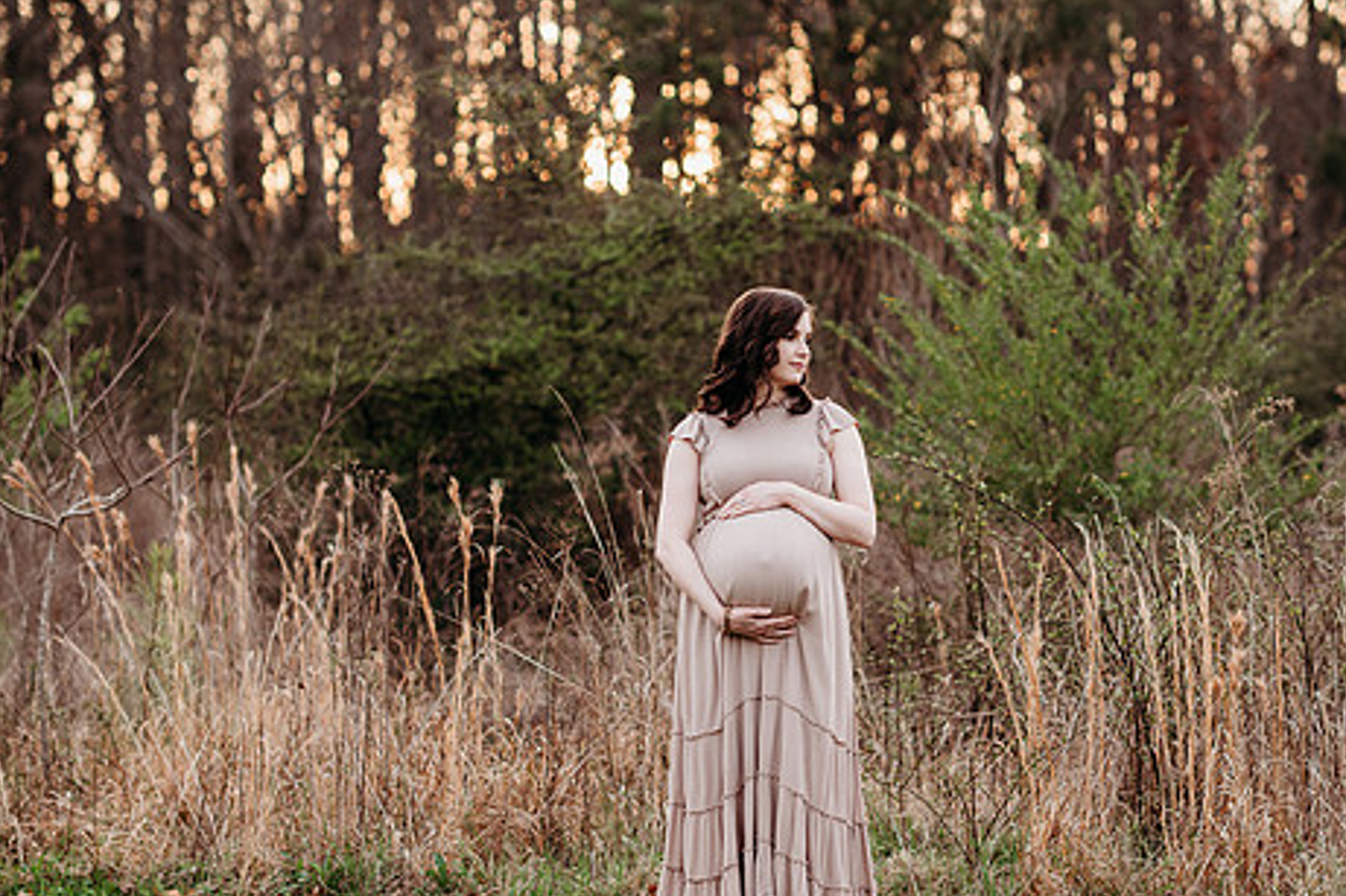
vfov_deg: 12.8
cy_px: 460
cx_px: 774
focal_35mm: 107
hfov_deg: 19.1
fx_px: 3999
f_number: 2.5
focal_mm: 85
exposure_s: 1/320
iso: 400
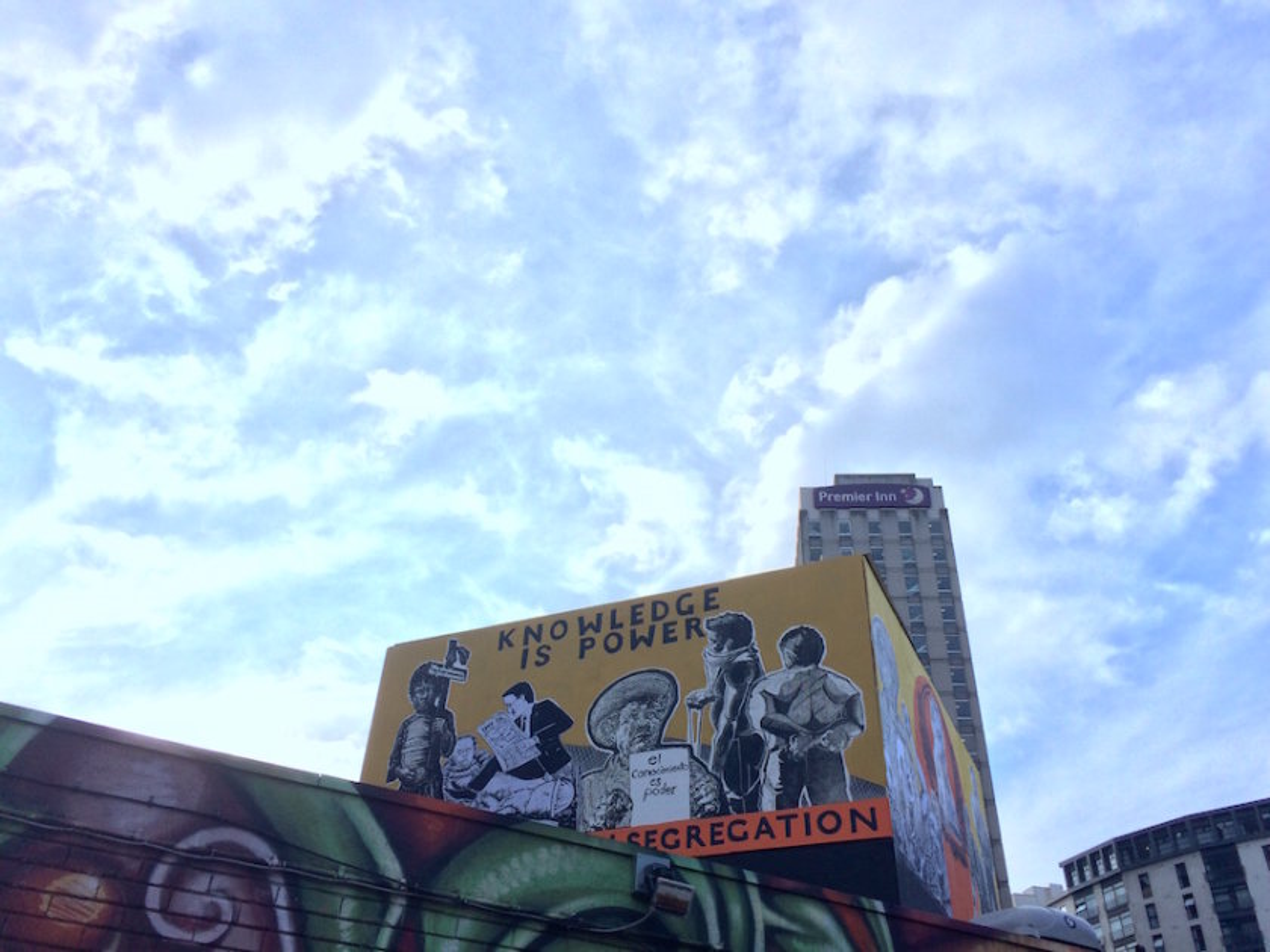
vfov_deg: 48.2
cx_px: 635
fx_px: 1064
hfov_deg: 61.7
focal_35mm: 29
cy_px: 476
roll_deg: -2.4
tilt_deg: +38.7
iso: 32
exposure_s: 1/2053
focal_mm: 4.15
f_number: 2.2
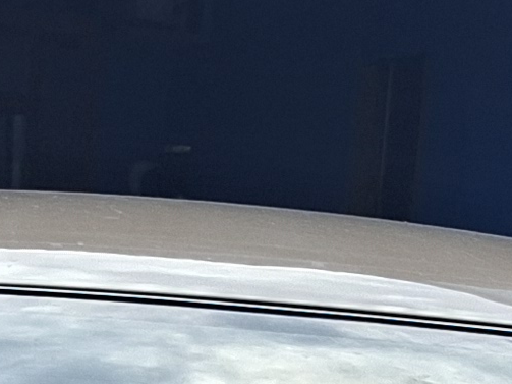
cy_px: 1456
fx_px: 2706
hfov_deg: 10.8
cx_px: 264
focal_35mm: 183
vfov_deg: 6.7
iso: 40
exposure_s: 1/1004
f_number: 1.8
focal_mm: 5.54
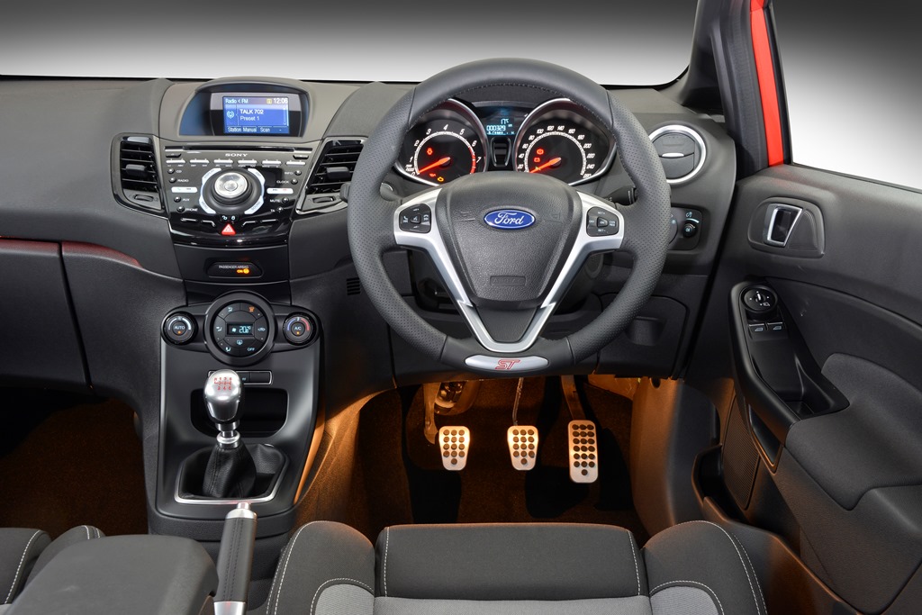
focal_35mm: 52
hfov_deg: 38.2
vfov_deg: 26.0
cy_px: 308
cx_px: 461
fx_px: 1332
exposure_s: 3
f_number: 16
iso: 320
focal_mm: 52
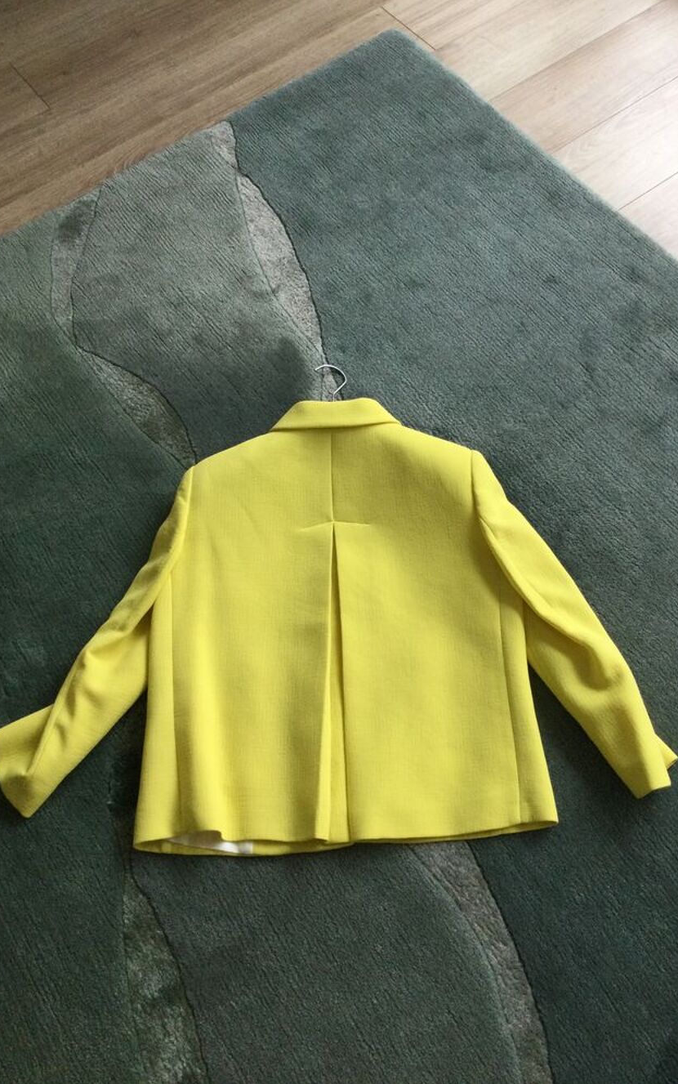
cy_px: 541
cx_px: 373
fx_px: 975
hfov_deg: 38.3
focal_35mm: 33
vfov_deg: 58.1
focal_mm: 3.3
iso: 50
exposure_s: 1/33
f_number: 2.4
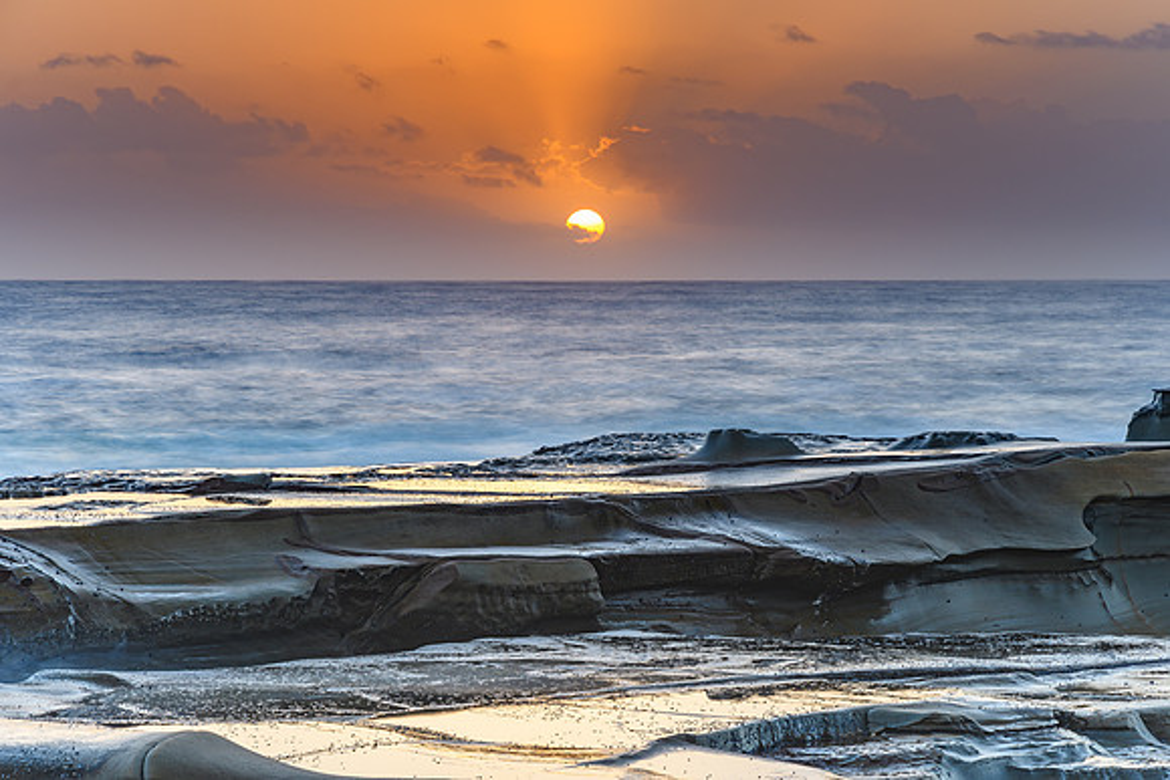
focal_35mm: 121
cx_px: 585
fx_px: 3945
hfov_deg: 16.9
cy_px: 390
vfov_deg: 11.3
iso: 50
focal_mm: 80
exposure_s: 3
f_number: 9
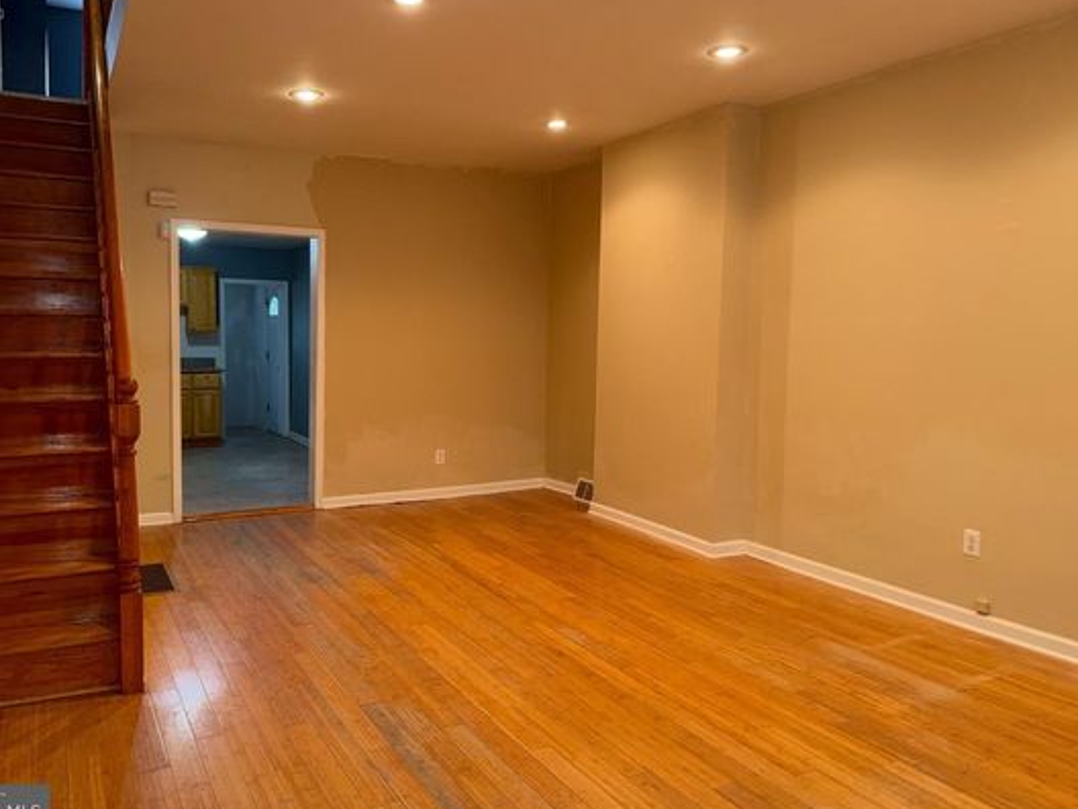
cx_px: 508
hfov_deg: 65.3
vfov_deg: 51.3
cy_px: 379
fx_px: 841
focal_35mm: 27
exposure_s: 1/24
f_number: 1.78
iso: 64
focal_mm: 6.76
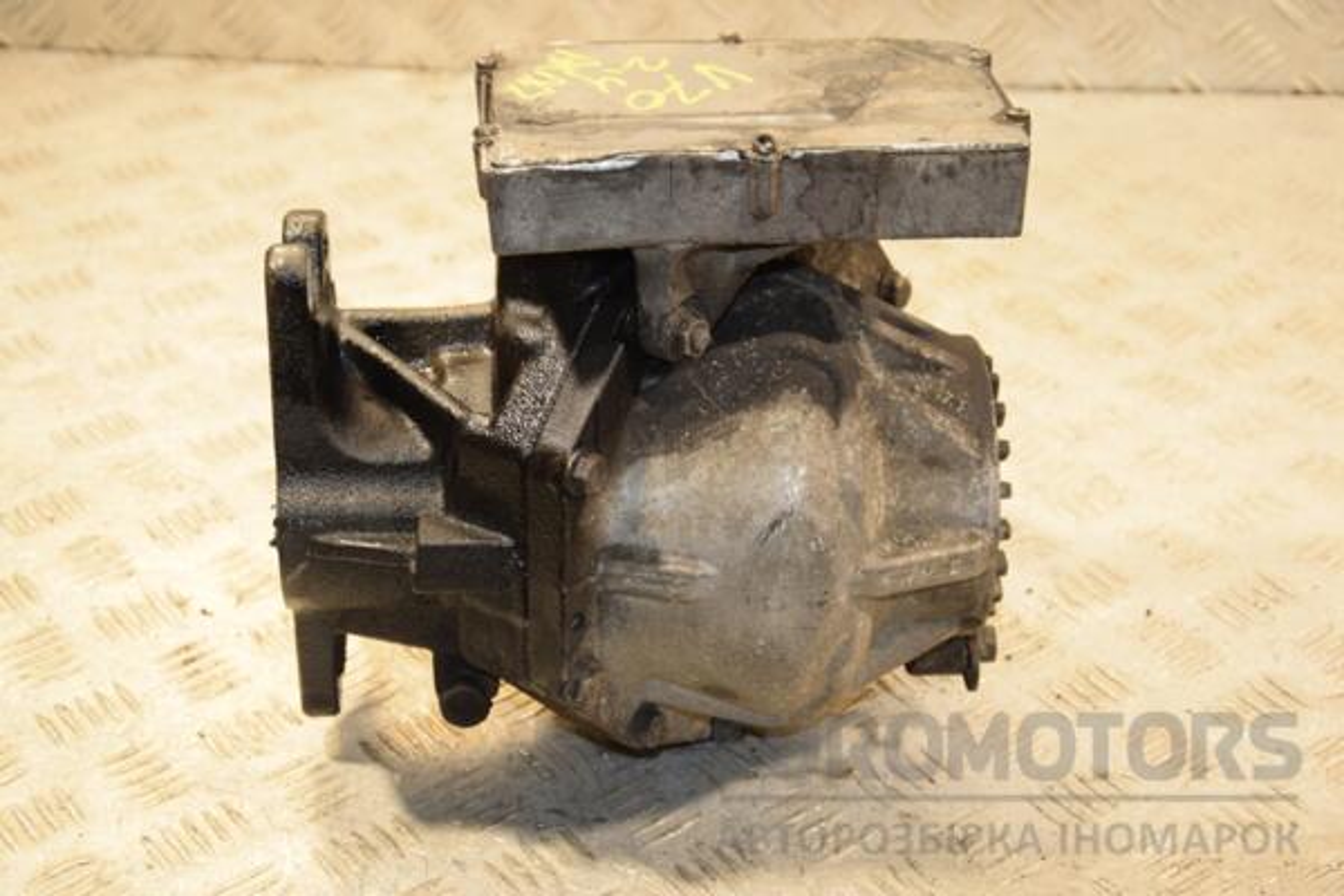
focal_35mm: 72
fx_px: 2688
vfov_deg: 18.9
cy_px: 448
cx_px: 672
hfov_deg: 28.1
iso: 800
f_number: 4.8
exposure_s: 1/200
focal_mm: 48
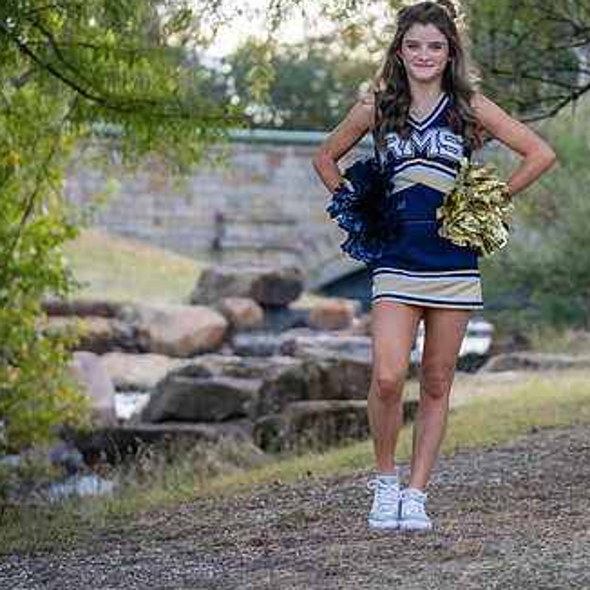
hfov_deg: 15.5
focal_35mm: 112
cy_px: 254
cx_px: 429
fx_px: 2160
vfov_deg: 15.6
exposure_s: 1/320
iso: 200
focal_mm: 74
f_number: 2.8
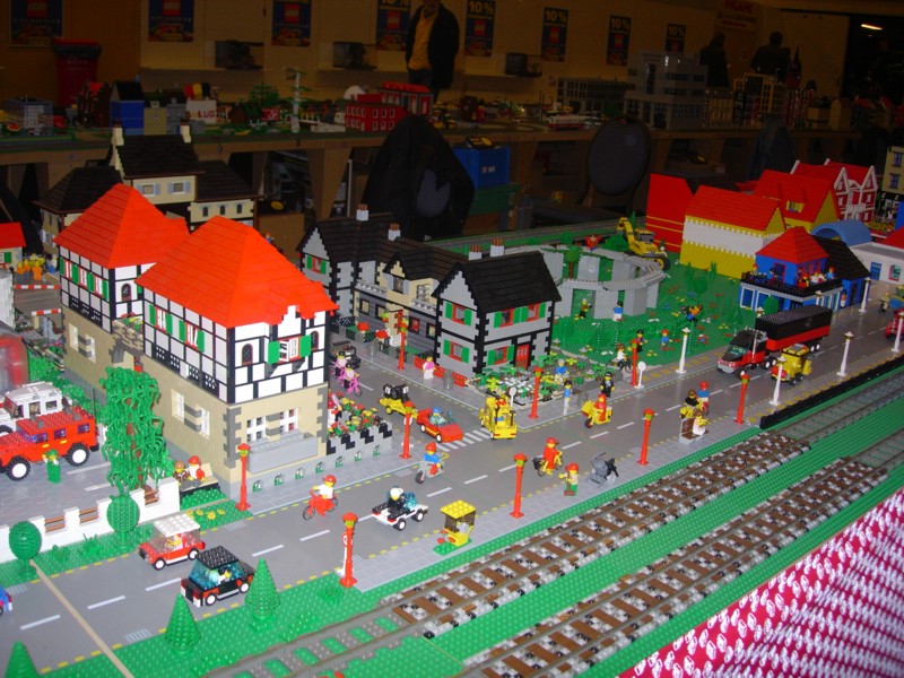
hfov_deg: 49.0
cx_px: 452
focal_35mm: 38
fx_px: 992
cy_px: 339
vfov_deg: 37.7
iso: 79
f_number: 2.8
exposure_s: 1/64
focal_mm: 7.8
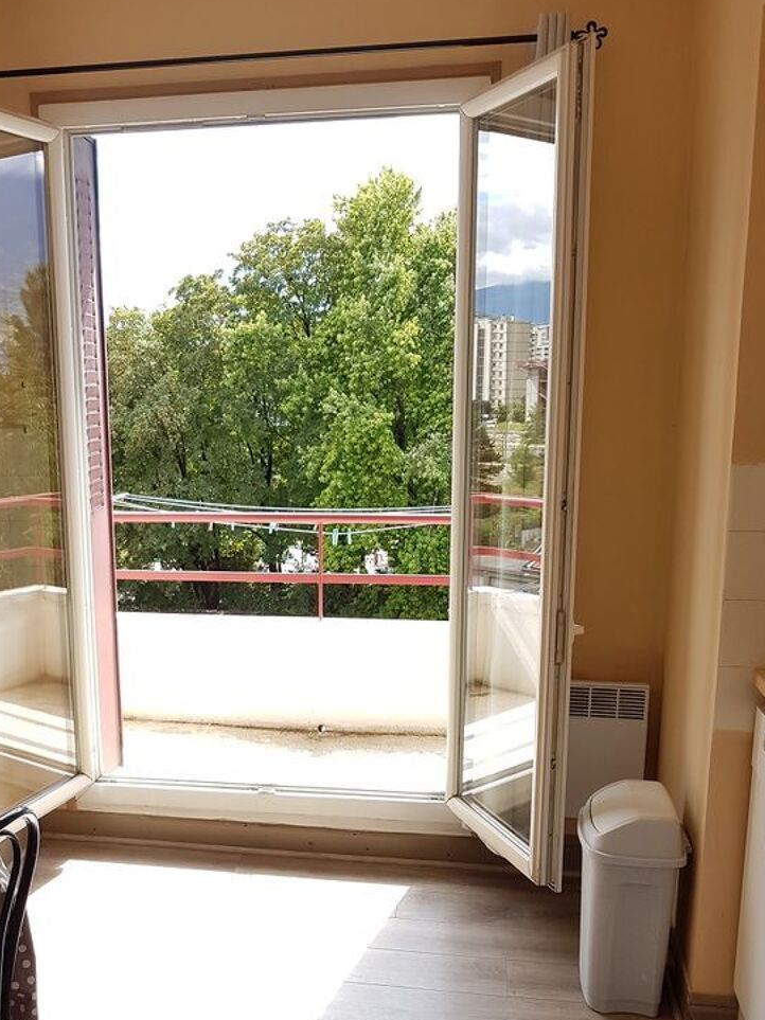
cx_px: 286
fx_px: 1061
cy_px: 606
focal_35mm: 36
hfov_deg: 39.4
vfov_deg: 51.1
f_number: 1.7
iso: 40
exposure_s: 1/358
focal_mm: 4.2
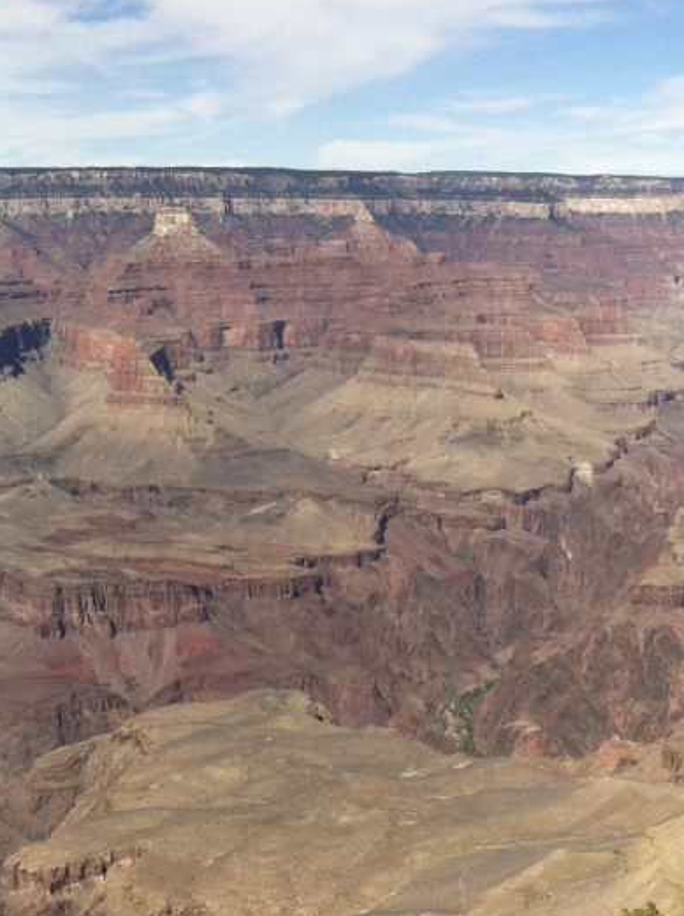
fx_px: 1902
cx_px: 698
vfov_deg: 26.8
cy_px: 641
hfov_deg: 19.7
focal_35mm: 72
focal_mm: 3.85
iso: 80
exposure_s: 1/2143
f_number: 2.8
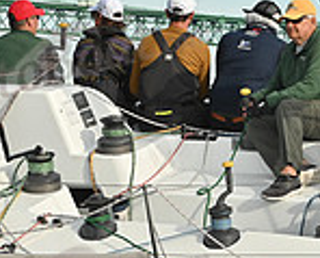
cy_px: 149
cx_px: 324
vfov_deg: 6.0
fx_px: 2439
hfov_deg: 7.5
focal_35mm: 257
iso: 320
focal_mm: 70
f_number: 5.6
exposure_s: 1/1000
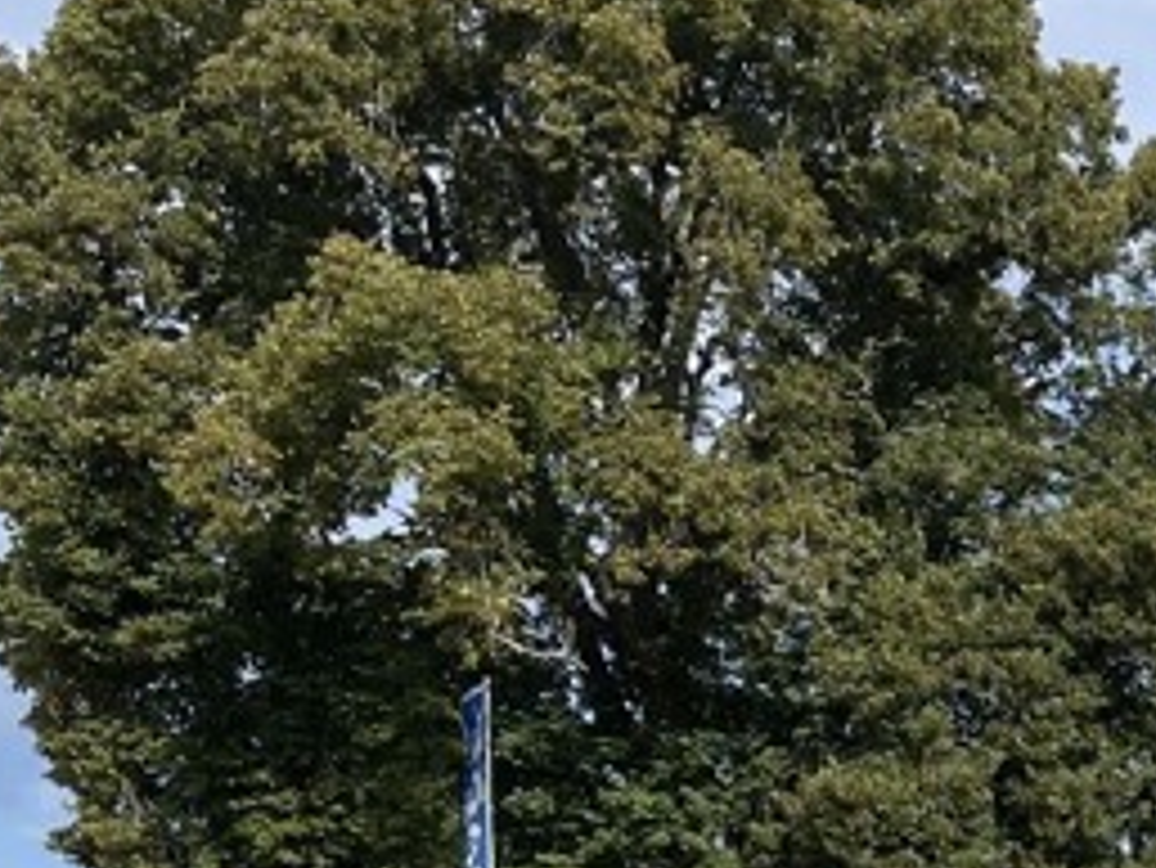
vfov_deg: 16.9
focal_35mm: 81
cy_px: 1210
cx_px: 1372
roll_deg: +0.4
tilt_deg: -1.2
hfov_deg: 22.3
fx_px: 2706
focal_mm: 5.1
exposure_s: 1/2660
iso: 32
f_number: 1.6
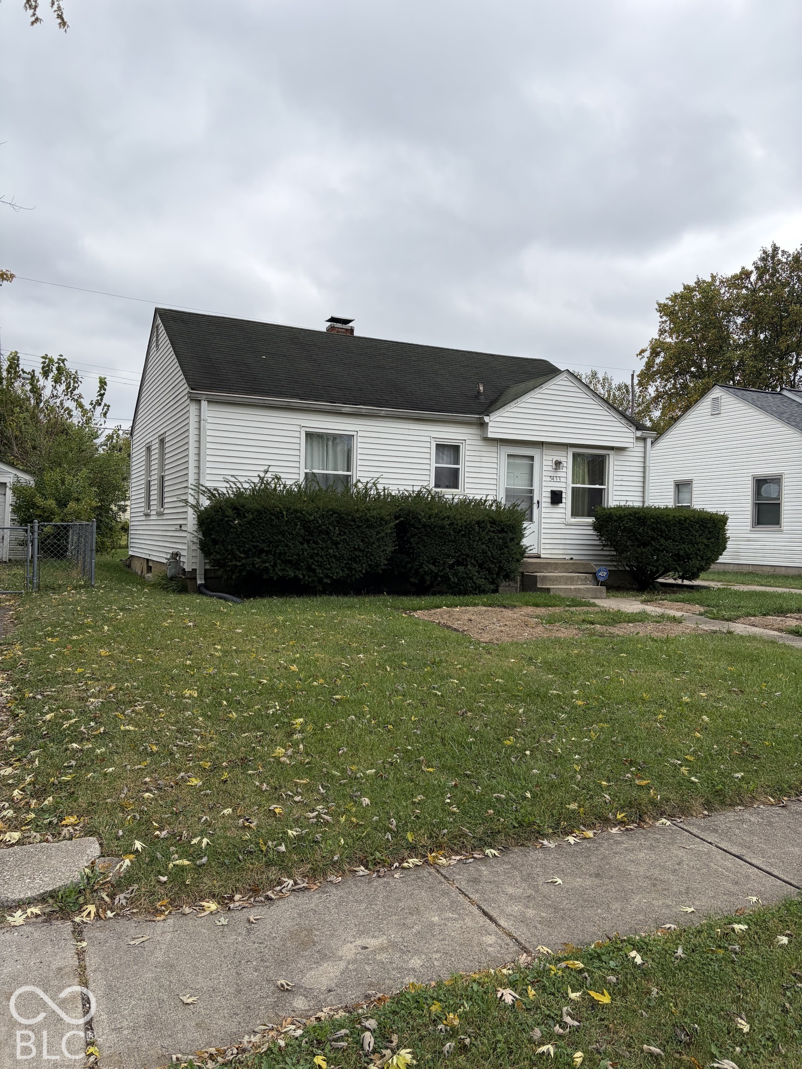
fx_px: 803
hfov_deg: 53.1
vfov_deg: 67.3
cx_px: 401
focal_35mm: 26
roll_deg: -1.7
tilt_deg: +0.2
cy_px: 534
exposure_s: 1/1001
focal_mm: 5.96
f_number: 1.6
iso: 50
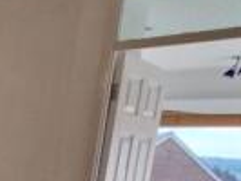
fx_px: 397
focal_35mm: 57
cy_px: 229
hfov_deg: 23.5
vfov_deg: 23.1
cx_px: -157
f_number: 2.2
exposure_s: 1/50
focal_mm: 2.2
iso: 64
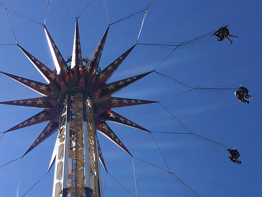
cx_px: 80
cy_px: 202
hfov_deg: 26.5
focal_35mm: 73
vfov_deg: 19.5
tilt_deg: +65.0
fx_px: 553
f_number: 2.2
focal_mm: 4.15
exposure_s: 1/1789
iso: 25
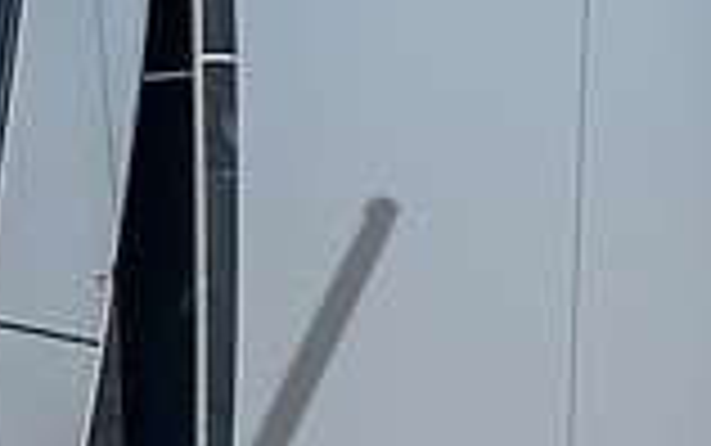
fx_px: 15920
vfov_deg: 1.6
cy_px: 643
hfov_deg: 2.6
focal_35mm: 821
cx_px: 696
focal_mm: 160
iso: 400
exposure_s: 1/4000
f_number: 4.8
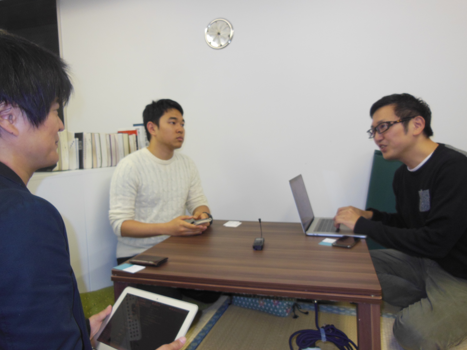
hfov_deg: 67.3
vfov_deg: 53.1
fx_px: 351
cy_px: 174
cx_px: 225
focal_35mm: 26
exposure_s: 1/30
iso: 125
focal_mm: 4.5
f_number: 3.5
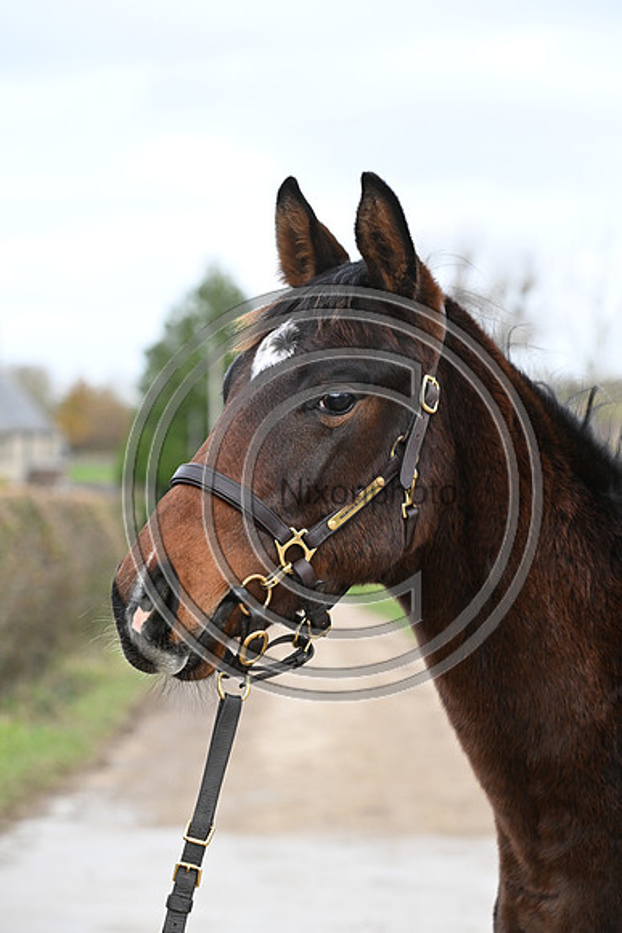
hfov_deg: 11.8
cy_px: 466
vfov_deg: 17.6
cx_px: 311
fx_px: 3004
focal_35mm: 116
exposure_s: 1/1000
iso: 3200
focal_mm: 116
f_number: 5.6
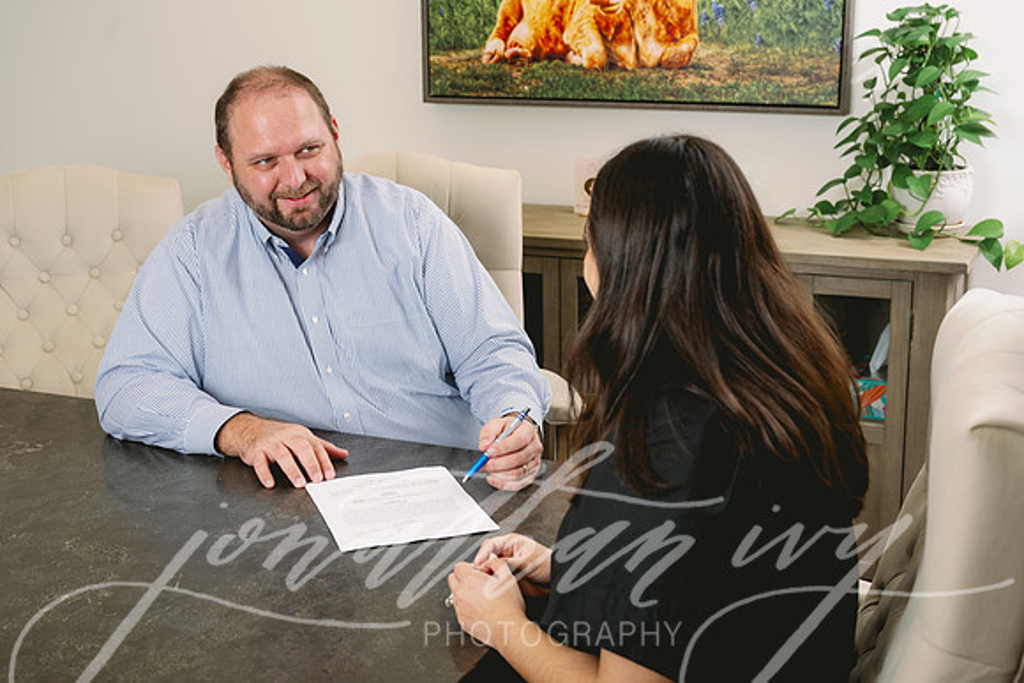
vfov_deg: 28.1
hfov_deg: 41.1
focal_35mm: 48
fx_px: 1366
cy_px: 342
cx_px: 512
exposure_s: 1/160
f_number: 5.6
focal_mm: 48
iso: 160
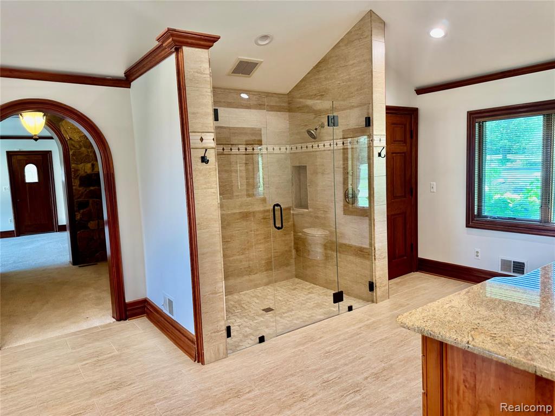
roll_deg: +2.3
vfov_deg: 56.8
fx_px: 385
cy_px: 208
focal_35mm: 24
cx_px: 278
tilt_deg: -5.9
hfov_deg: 71.6
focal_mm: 6.76
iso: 200
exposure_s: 1/120
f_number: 1.78
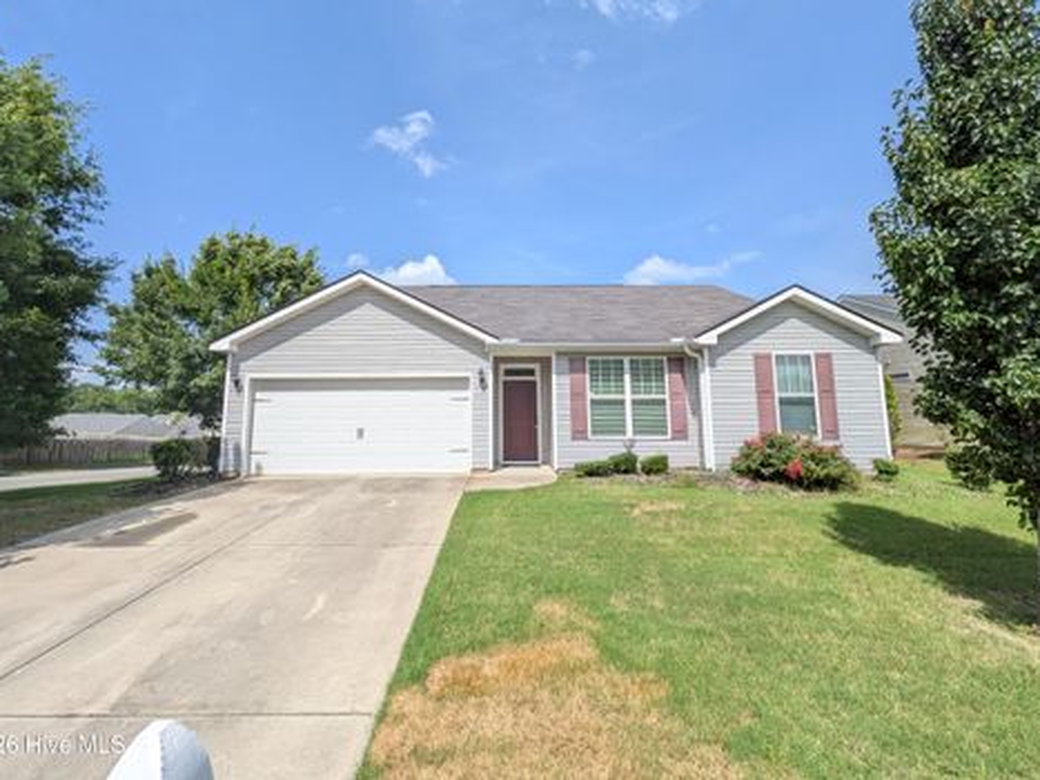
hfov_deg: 98.2
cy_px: 364
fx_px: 451
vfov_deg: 81.6
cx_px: 503
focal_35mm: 15
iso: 85
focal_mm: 1.85
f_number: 2.2
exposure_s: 1/2469
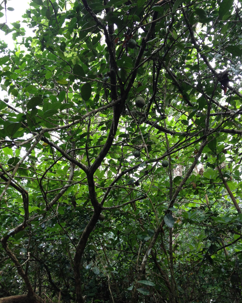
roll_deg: +1.7
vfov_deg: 49.0
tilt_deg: +24.1
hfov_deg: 40.1
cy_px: 164
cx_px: 120
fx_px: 331
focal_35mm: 37
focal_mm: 4.28
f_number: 2.4
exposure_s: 1/20
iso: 50
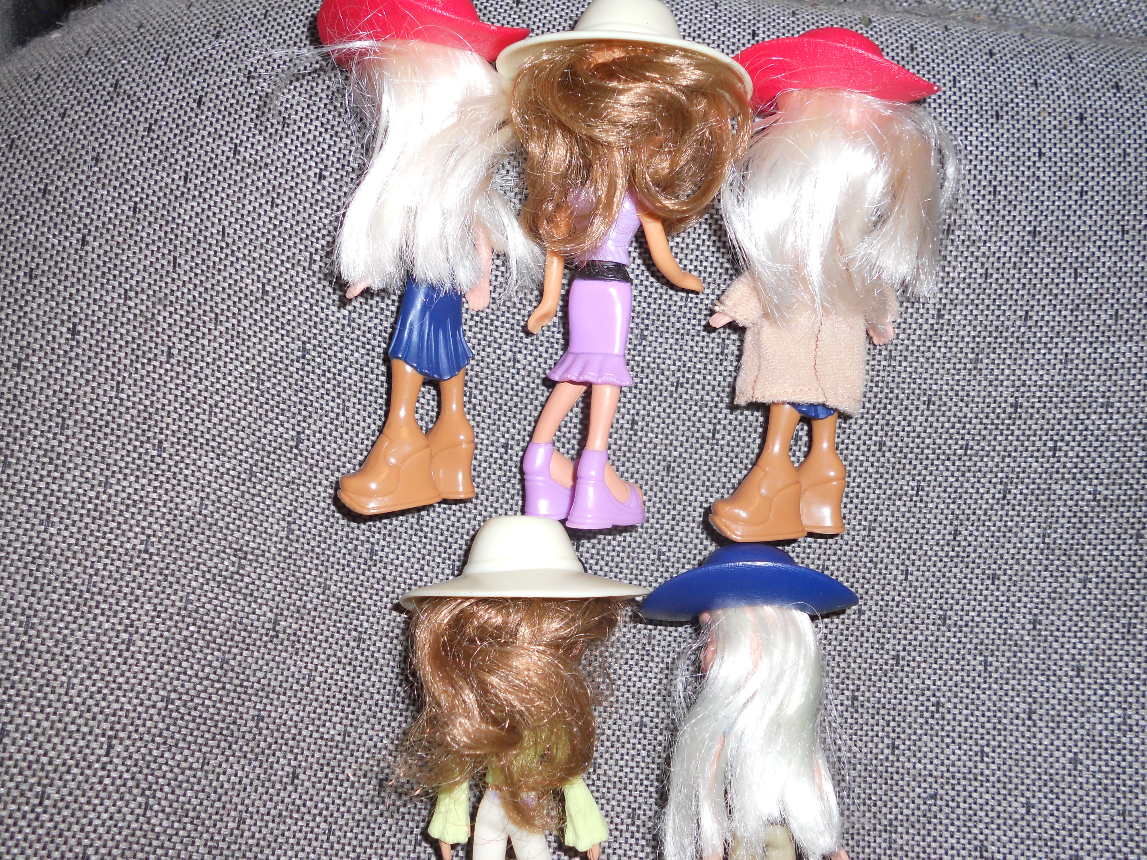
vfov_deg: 44.2
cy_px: 430
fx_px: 1060
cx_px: 574
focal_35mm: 32
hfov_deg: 56.8
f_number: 3.5
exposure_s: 1/25
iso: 80
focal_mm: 5.8
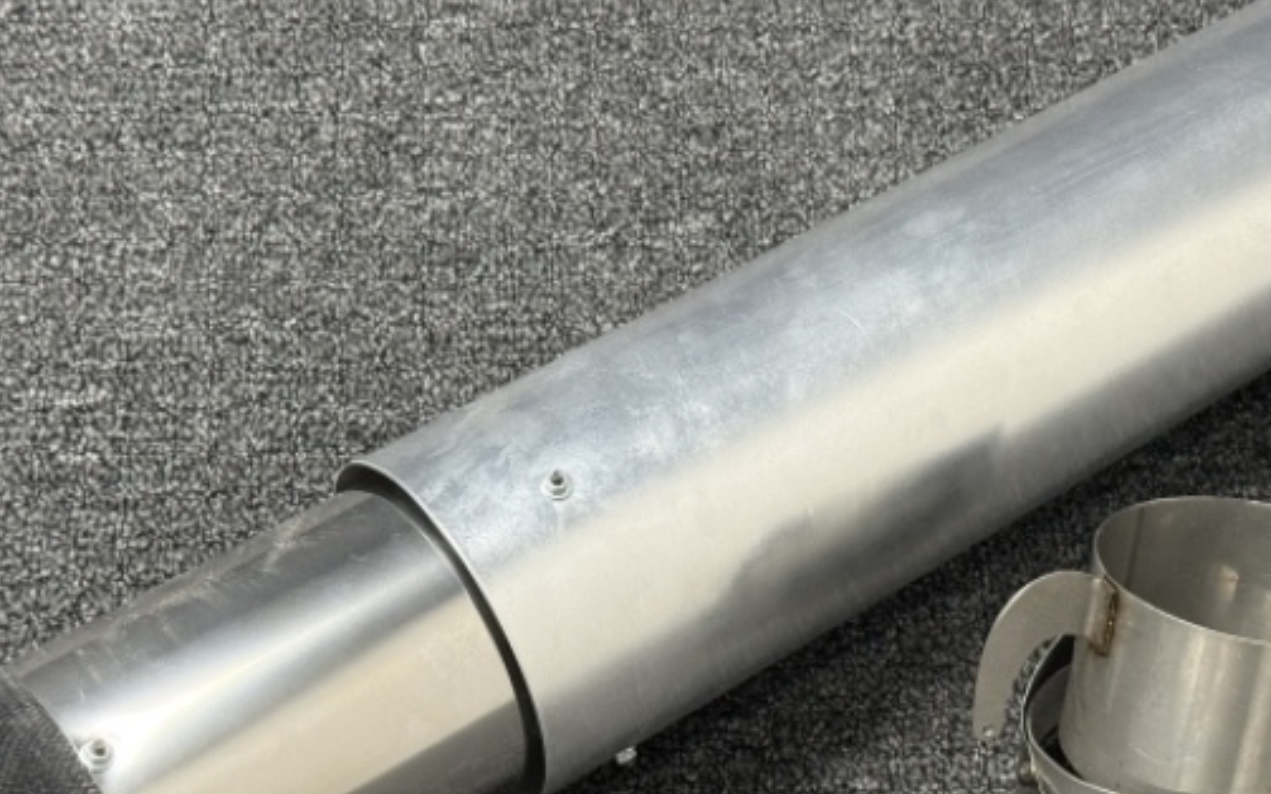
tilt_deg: -53.5
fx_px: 2978
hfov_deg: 24.1
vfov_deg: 15.1
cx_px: 682
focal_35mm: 86
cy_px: 580
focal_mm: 6.76
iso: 80
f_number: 1.78
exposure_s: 1/50
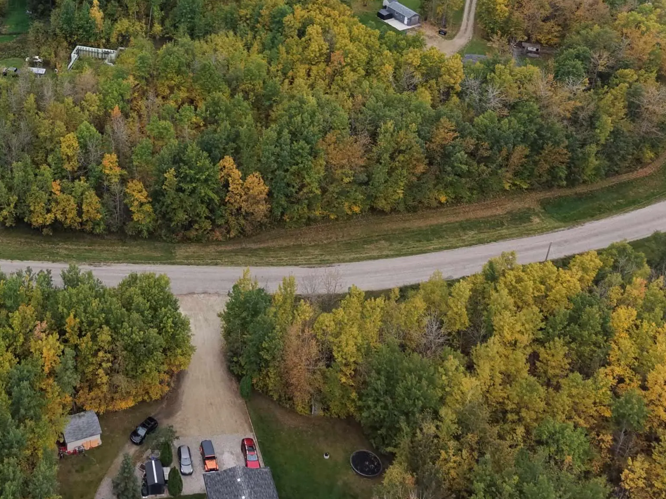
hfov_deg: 38.9
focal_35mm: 46
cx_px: 93
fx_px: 885
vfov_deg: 29.5
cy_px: 2
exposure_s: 1/1000
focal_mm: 8.67
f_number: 1.8
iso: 280
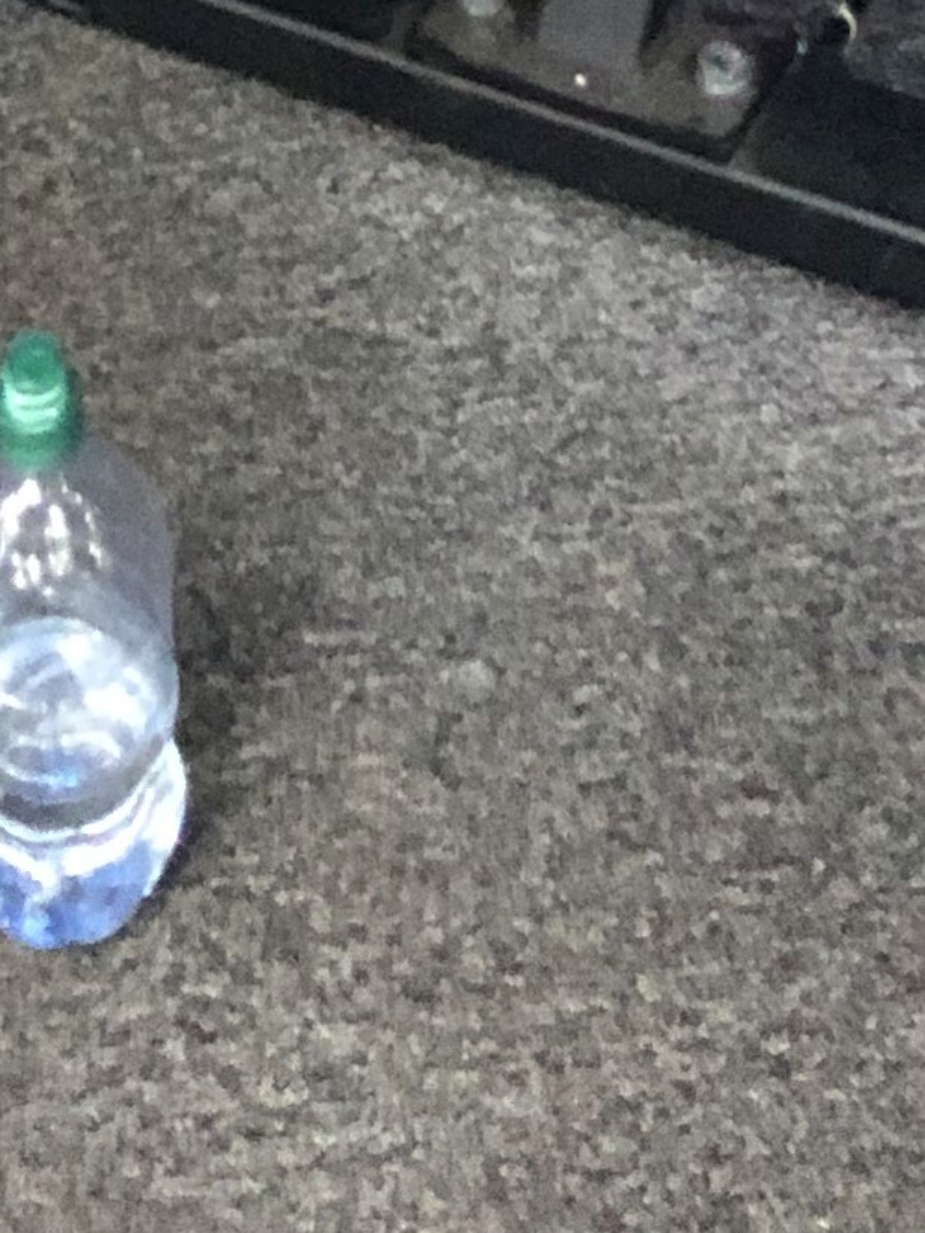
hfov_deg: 10.8
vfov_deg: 11.7
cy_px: -1744
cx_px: 536
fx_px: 4914
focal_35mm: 138
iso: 640
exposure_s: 1/33
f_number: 1.8
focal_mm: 3.99
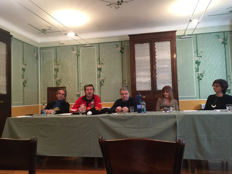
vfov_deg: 48.2
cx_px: 116
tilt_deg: +2.6
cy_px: 87
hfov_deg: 61.7
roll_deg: +1.7
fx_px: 194
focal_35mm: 29
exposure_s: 1/33
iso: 64
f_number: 2.2
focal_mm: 4.15
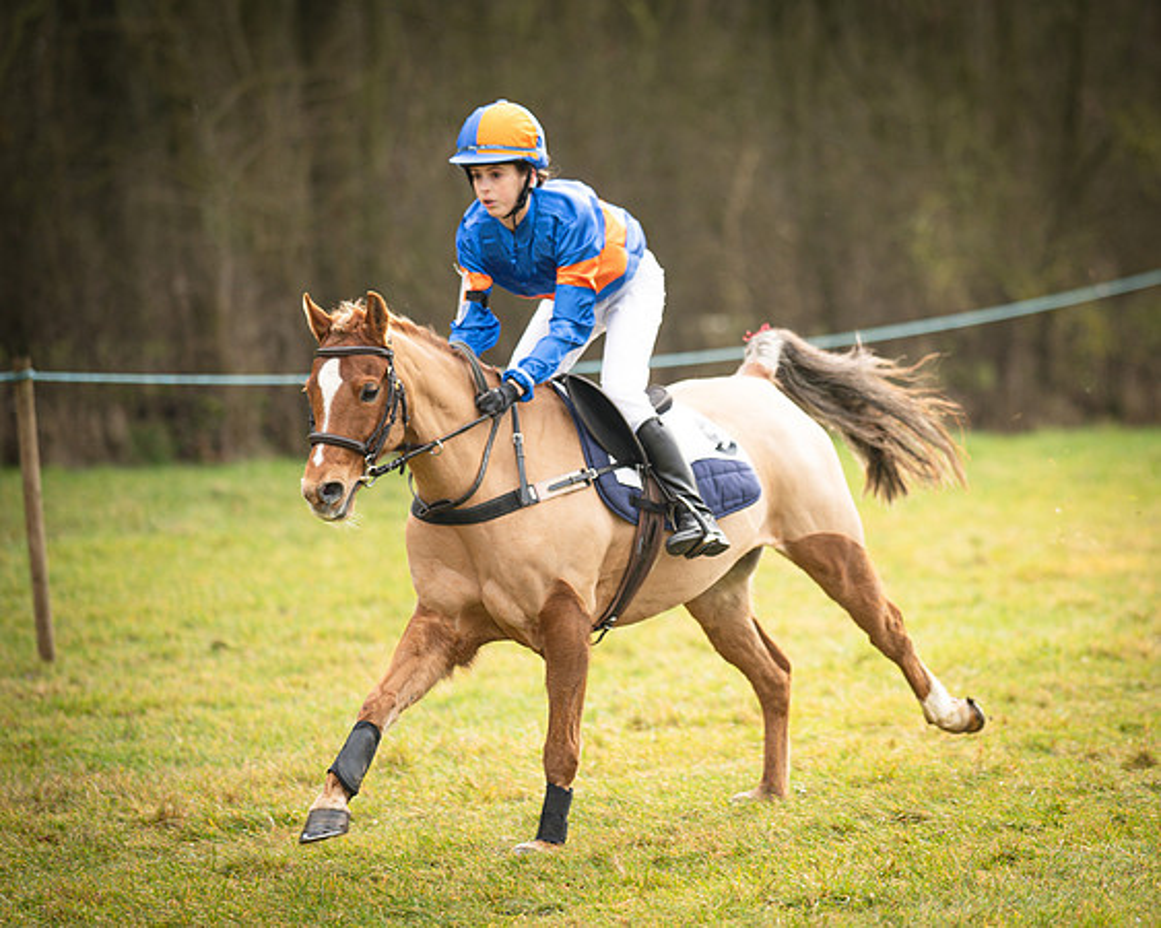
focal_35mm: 205
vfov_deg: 7.6
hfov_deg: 9.4
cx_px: 884
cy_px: 434
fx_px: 7028
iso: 160
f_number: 1.8
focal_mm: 135
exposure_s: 1/1000
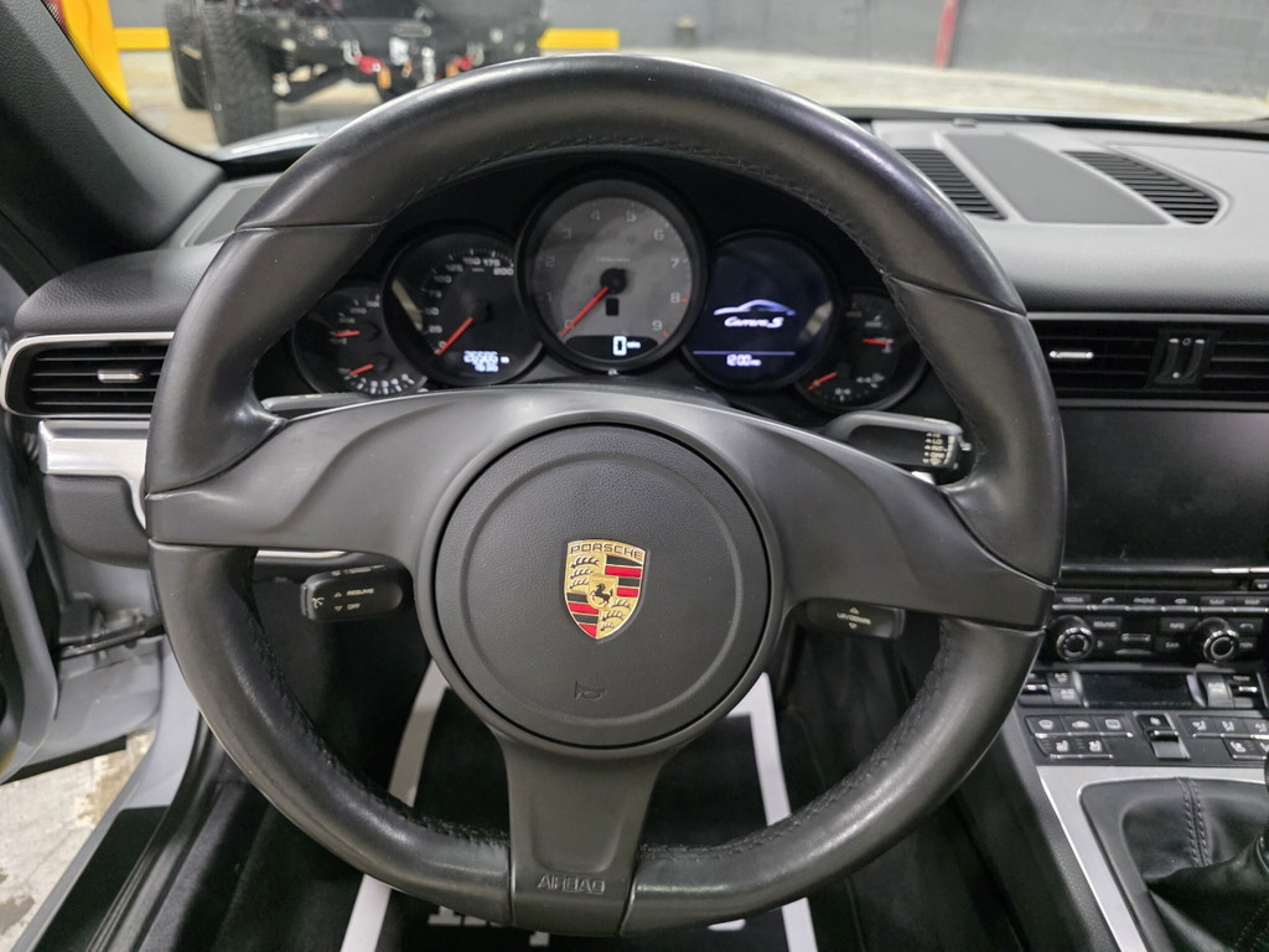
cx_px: 634
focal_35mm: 23
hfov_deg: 73.9
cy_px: 476
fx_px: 843
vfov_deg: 58.9
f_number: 1.7
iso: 2000
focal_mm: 6.3
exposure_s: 1/120
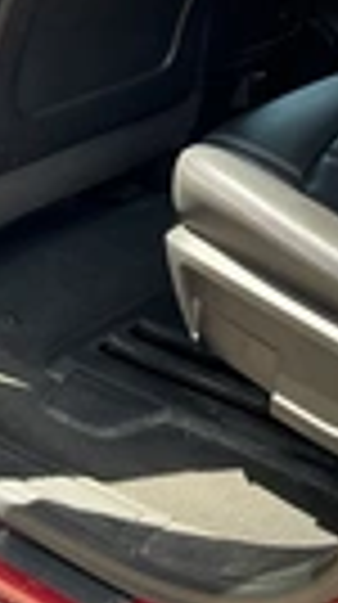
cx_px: 135
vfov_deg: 22.3
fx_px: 1455
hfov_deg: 13.2
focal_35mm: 91
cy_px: -32
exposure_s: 1/172
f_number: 1.8
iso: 25
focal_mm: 3
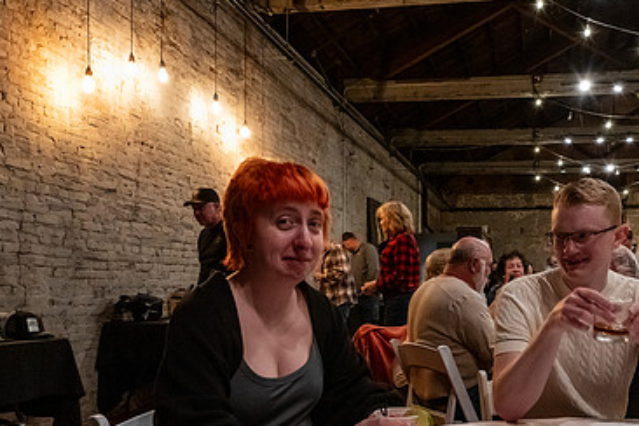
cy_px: 315
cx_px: 424
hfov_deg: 49.8
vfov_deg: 34.4
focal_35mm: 38
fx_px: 674
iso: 6400
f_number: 9
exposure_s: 1/40
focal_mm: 24
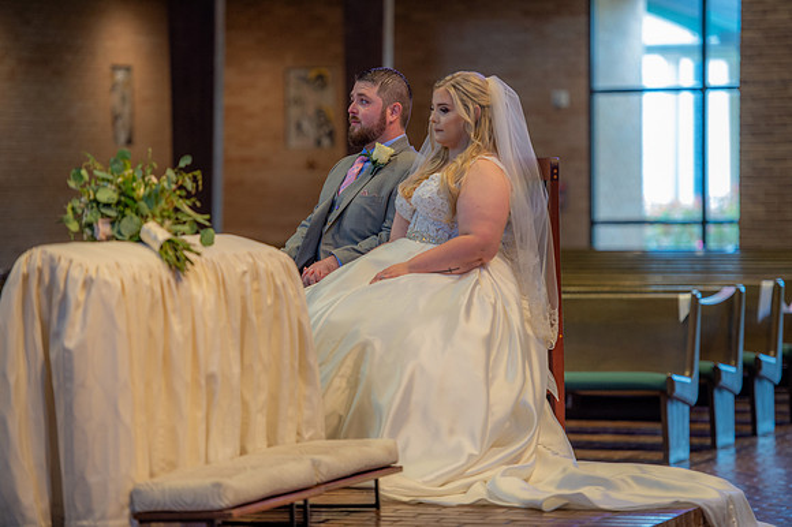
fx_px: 3408
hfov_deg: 13.3
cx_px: 396
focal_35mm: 155
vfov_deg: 8.8
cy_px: 264
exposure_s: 1/125
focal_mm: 155
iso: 1250
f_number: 2.8
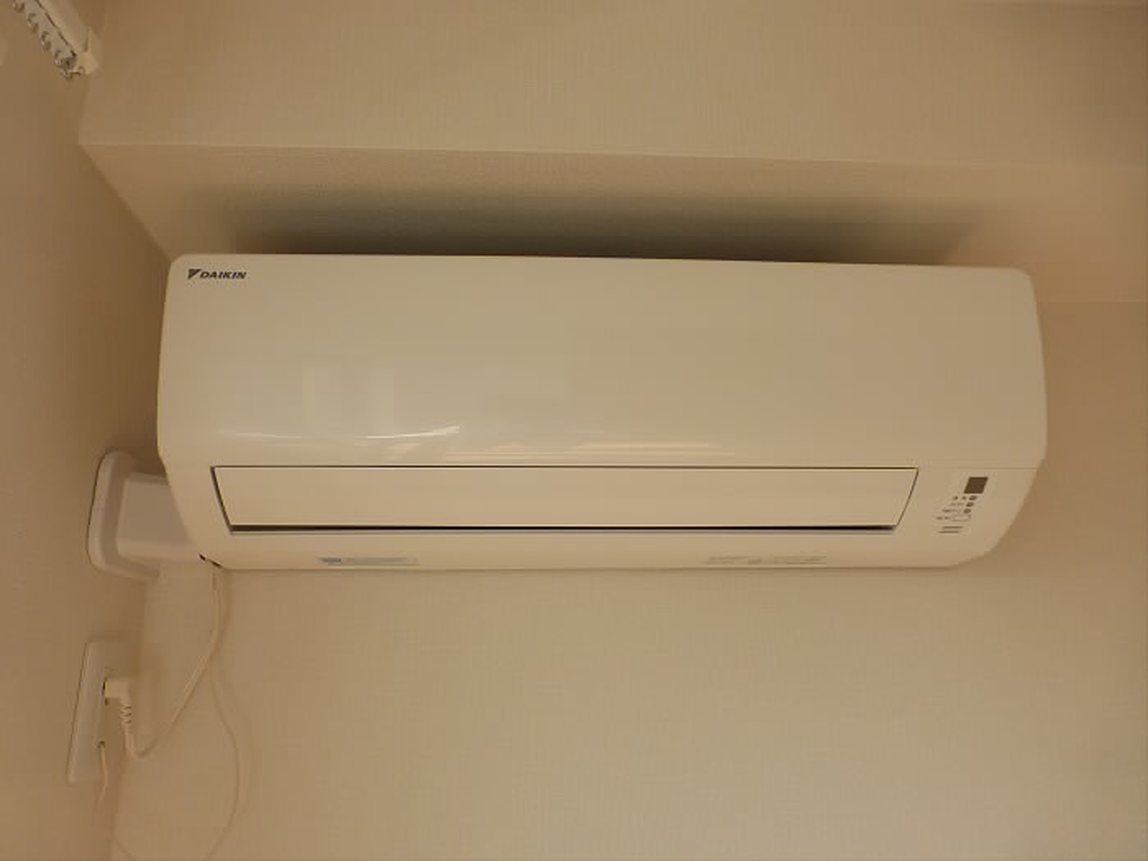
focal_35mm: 24
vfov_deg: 56.8
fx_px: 796
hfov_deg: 71.6
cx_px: 574
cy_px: 430
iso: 100
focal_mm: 4.3
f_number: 3.3
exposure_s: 1/100
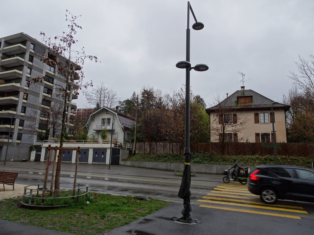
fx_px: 218
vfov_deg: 56.8
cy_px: 118
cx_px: 157
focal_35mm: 24
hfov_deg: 71.6
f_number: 3.5
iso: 100
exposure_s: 1/30
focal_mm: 4.1
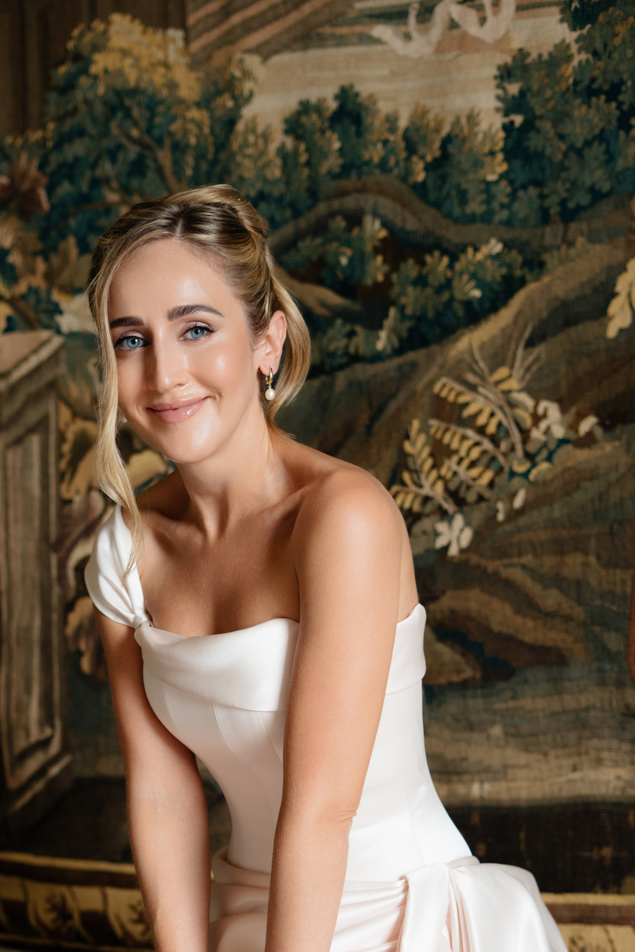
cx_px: 211
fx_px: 1878
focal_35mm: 71
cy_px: 673
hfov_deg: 19.1
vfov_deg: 28.2
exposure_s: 1/160
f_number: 2.5
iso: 500
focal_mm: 50
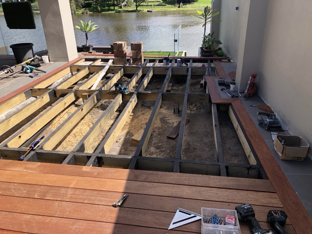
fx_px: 252
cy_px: 117
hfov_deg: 63.4
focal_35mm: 28
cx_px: 156
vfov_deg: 49.7
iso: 20
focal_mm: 3.99
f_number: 1.8
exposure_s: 1/1116
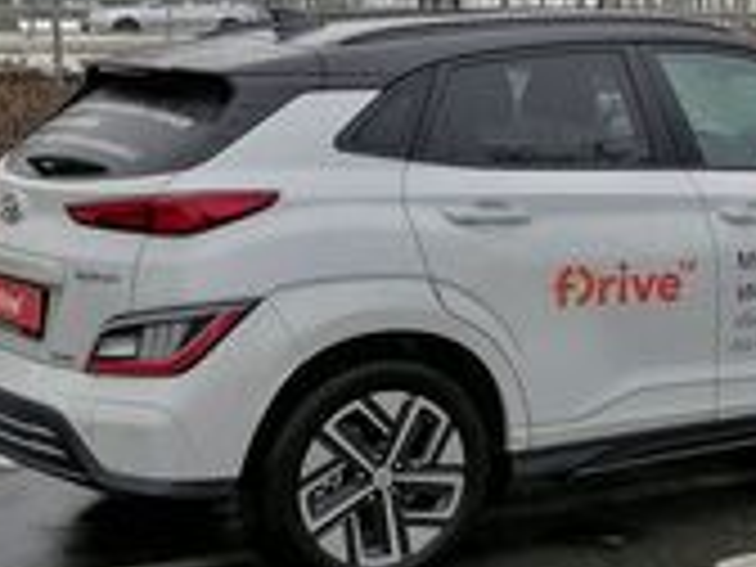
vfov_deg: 14.9
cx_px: 981
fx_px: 2162
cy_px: 148
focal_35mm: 99
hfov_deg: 18.5
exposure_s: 1/492
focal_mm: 5.3
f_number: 1.8
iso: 50
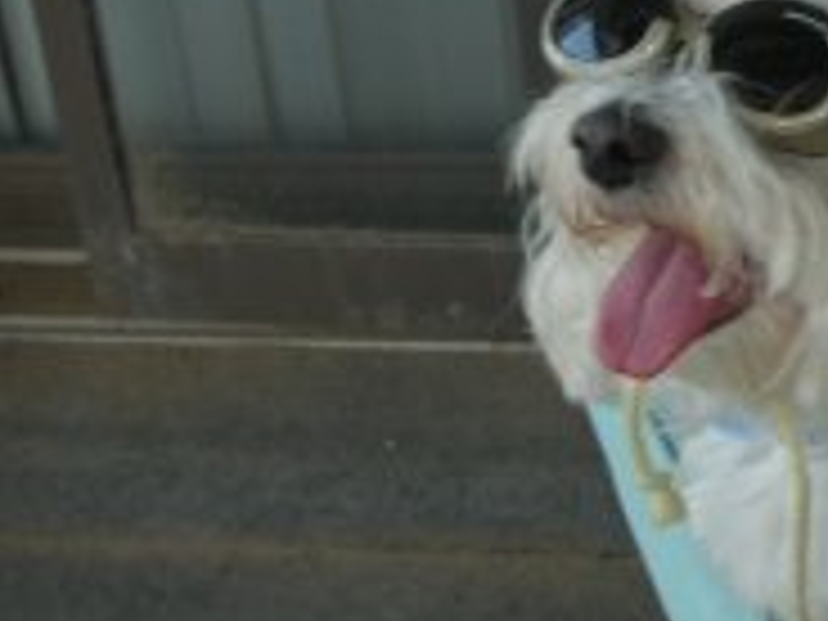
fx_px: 1914
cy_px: 142
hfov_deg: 23.9
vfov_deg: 18.3
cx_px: 716
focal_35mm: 80
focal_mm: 5.8
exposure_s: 1/30
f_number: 3
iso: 50
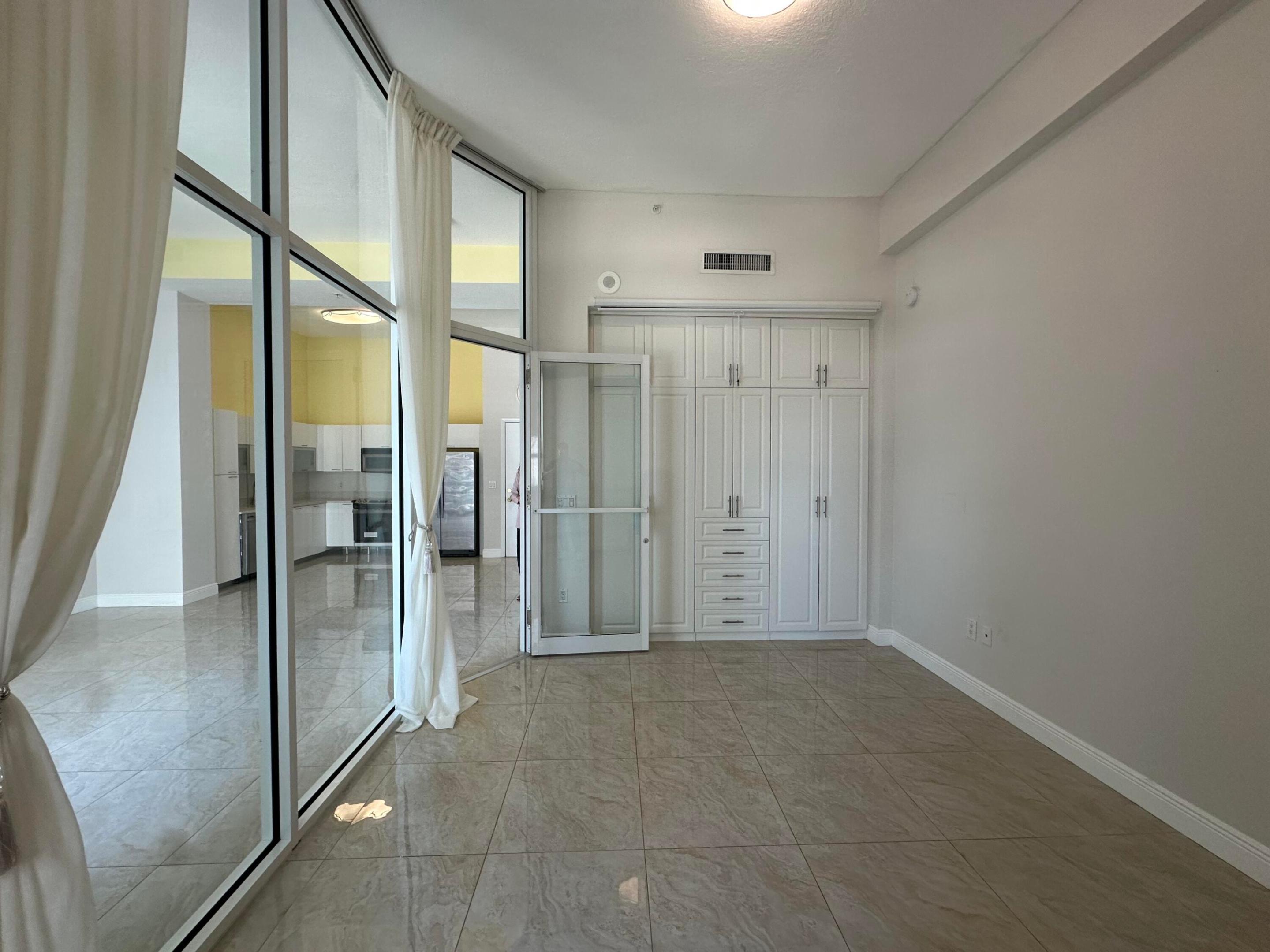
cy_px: 476
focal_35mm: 14
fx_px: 514
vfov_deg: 85.7
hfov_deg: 102.1
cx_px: 635
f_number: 2.2
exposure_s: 1/120
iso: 160
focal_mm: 2.22
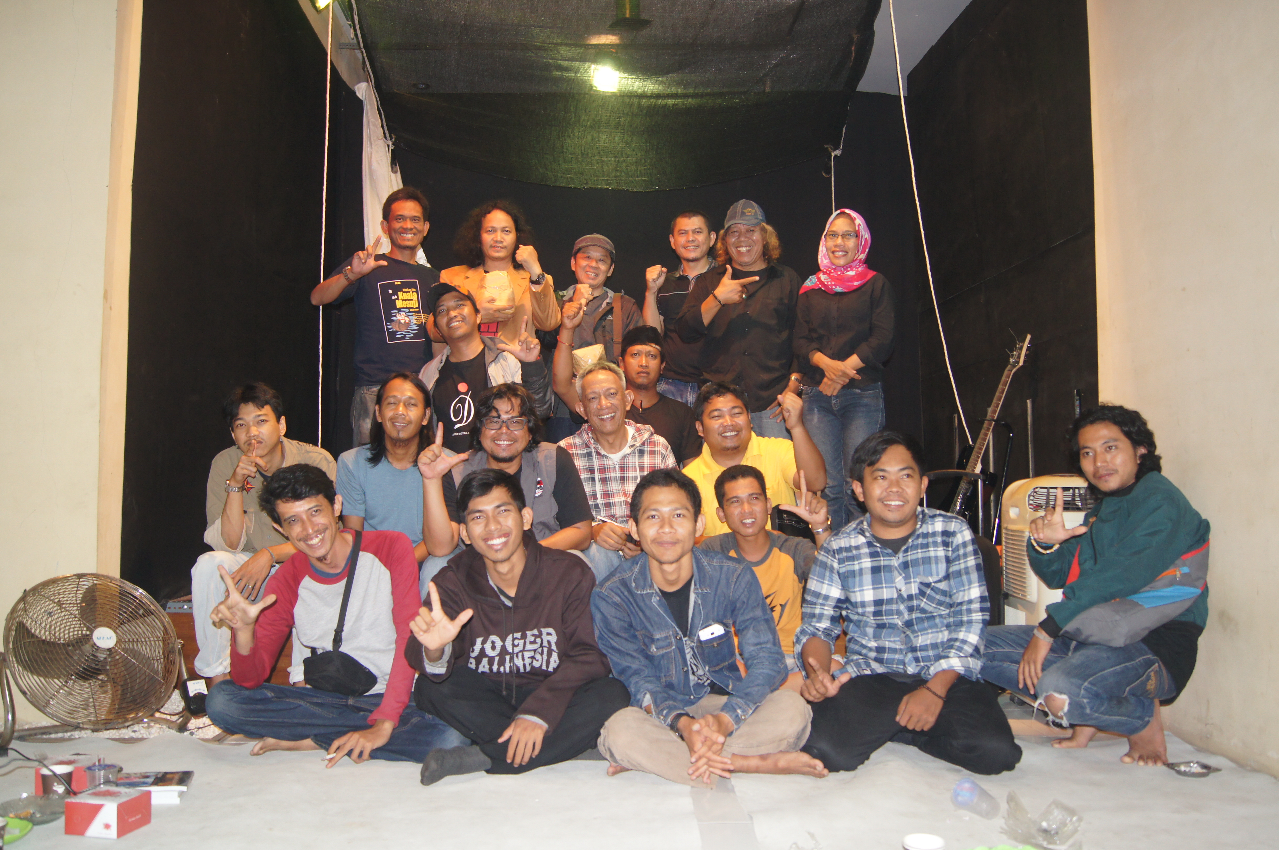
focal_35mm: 30
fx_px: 1065
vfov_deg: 43.5
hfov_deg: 62.0
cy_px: 425
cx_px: 640
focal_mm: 20
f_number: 4
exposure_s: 1/13
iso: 800
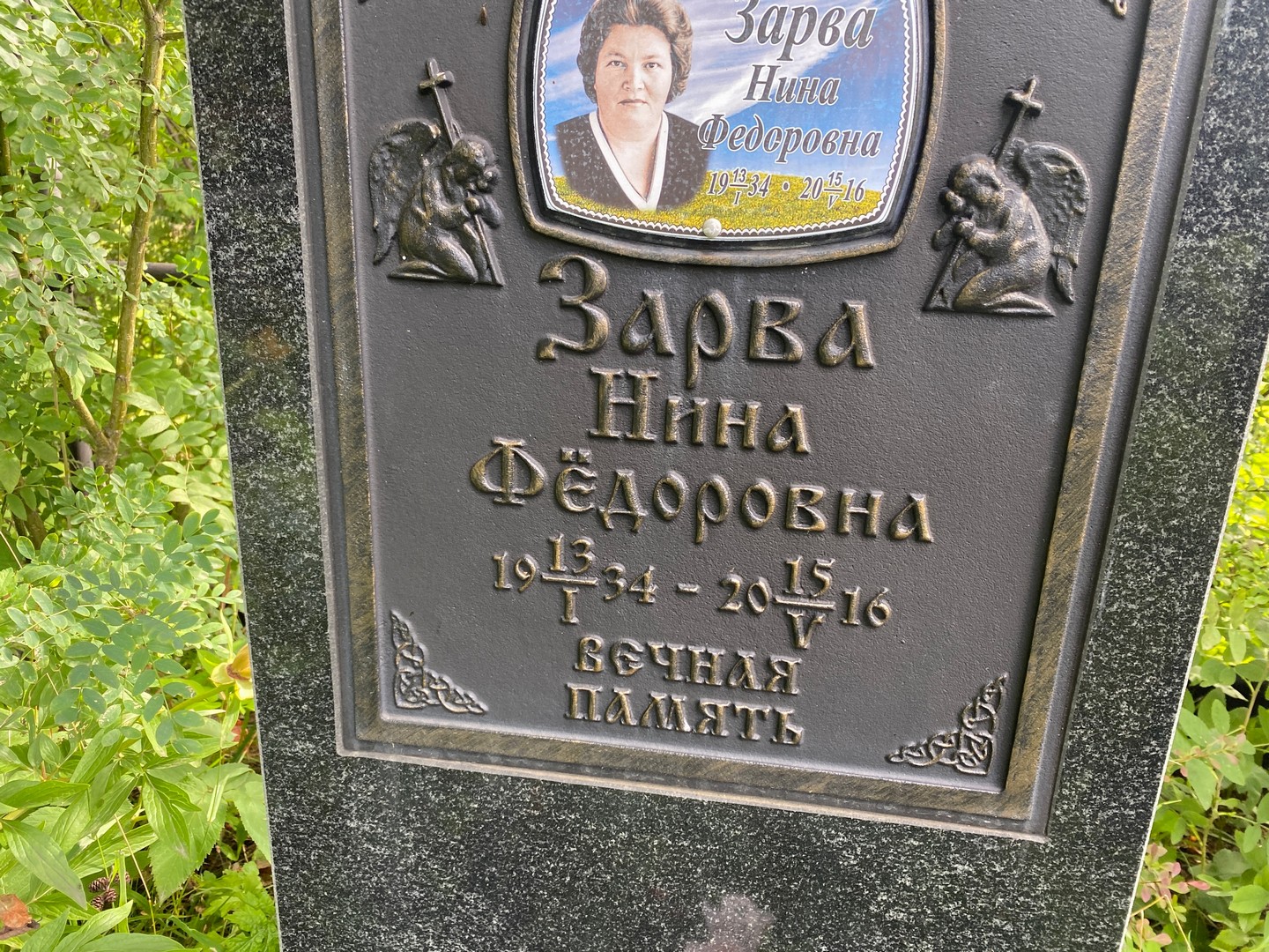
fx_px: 953
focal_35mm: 26
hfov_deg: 67.3
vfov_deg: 53.1
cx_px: 634
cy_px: 476
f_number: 1.8
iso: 80
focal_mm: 4.25
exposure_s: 1/122
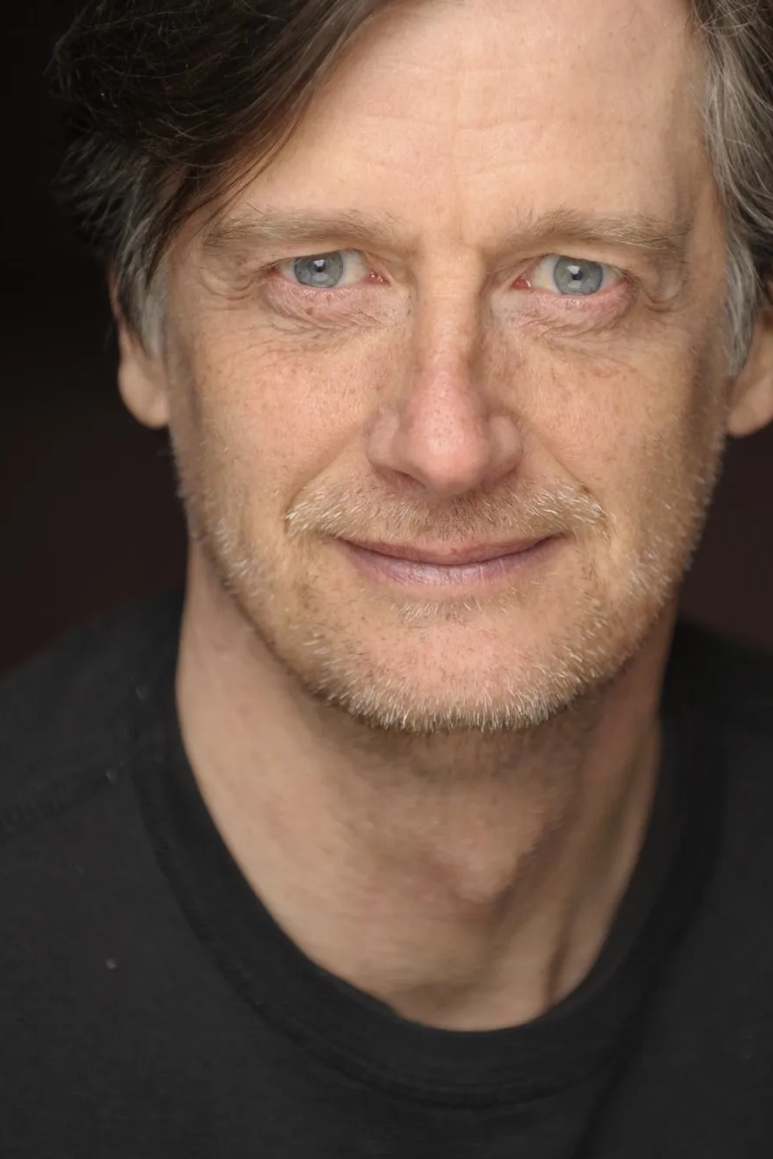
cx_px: 428
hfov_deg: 5.6
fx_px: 7923
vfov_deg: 8.4
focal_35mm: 246
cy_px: 540
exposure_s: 1/80
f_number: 3.5
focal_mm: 170
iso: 800
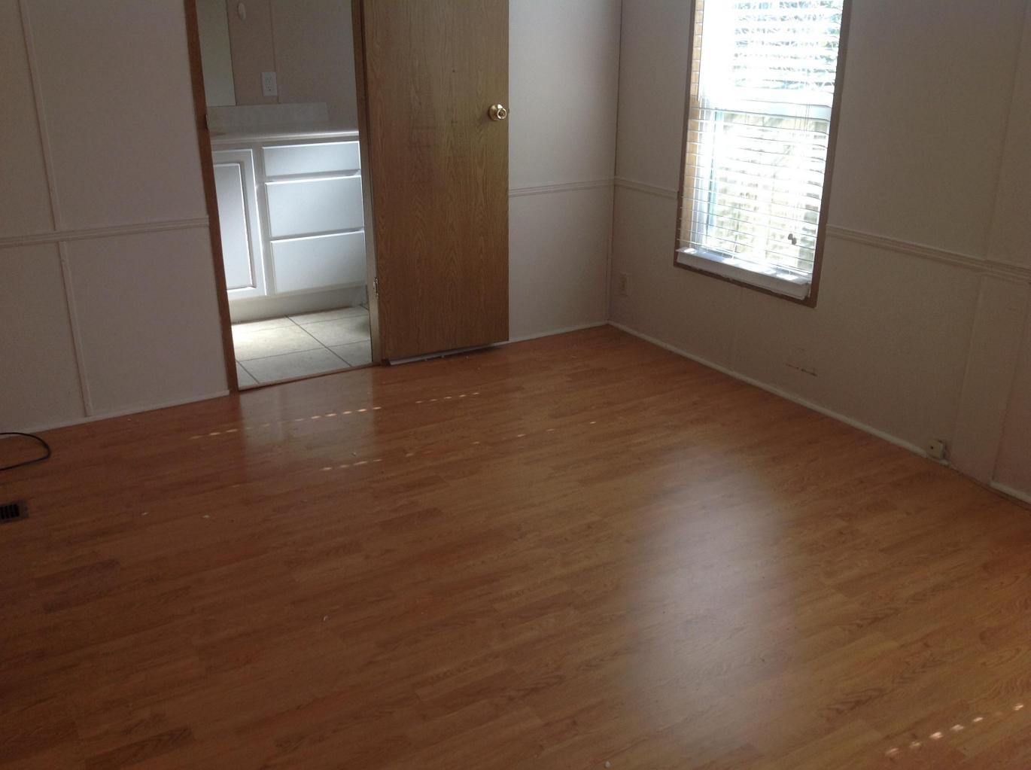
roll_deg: +1.4
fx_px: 1041
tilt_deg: -23.1
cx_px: 516
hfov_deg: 52.7
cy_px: 385
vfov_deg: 40.6
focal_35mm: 35
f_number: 2.4
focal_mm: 4.28
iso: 64
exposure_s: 1/60
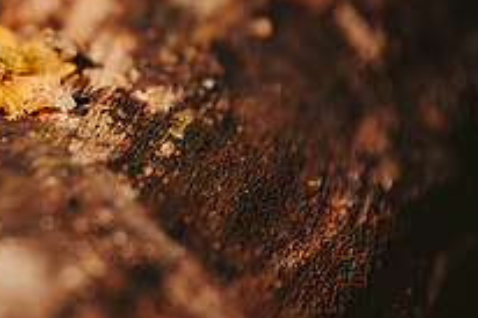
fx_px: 7482
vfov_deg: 2.4
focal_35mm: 564
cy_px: 68
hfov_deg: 3.6
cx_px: -179
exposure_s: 1/1250
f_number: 2.8
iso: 250
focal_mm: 200
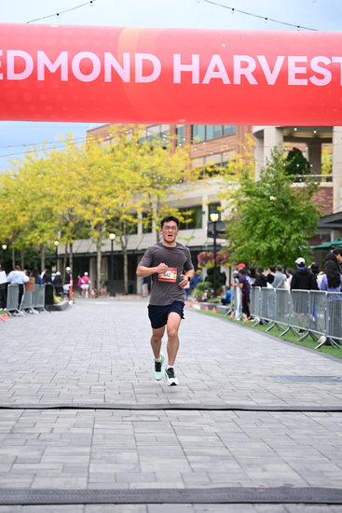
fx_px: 1068
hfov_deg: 18.2
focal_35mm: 75
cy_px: 256
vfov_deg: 27.0
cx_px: 171
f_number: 2.8
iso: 640
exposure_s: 1/2000
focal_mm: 75
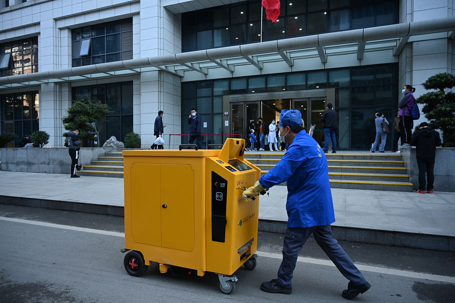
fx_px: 303
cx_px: 228
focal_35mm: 24
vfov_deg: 53.1
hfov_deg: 73.7
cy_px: 152
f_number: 4
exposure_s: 1/250
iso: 320
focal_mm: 24
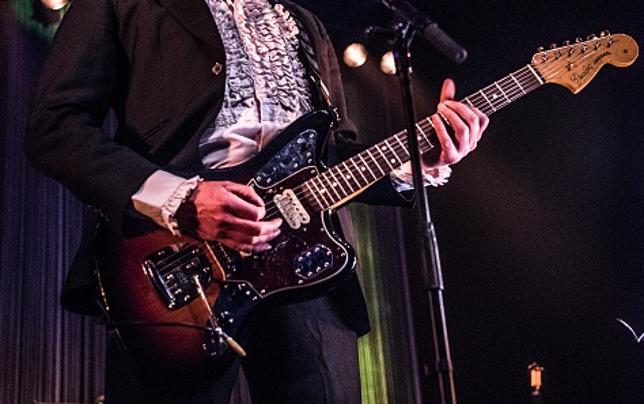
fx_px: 1142
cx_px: 319
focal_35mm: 65
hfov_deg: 31.5
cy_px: 154
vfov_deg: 20.0
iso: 2500
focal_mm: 42
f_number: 2.8
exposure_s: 1/80
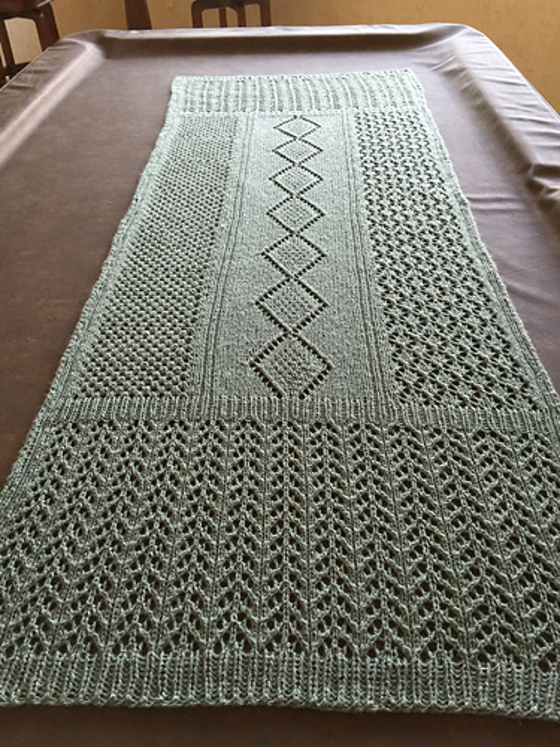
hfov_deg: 48.2
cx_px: 280
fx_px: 626
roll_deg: +0.9
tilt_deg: -39.3
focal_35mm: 29
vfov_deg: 61.7
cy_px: 374
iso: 32
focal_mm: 4.15
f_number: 2.2
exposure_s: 1/15
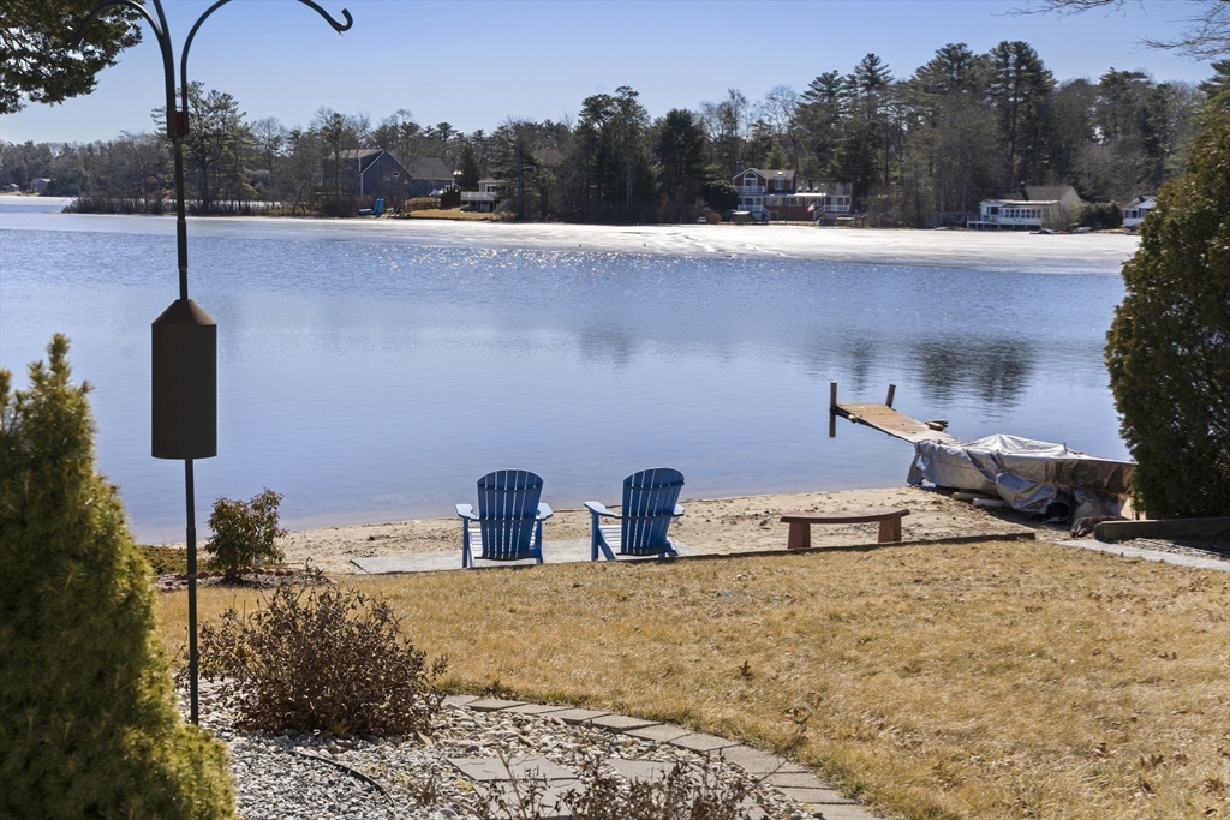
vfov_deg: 29.9
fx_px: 1538
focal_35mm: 45
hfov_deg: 43.6
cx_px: 615
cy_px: 410
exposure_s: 1/500
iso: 200
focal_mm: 45
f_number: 9
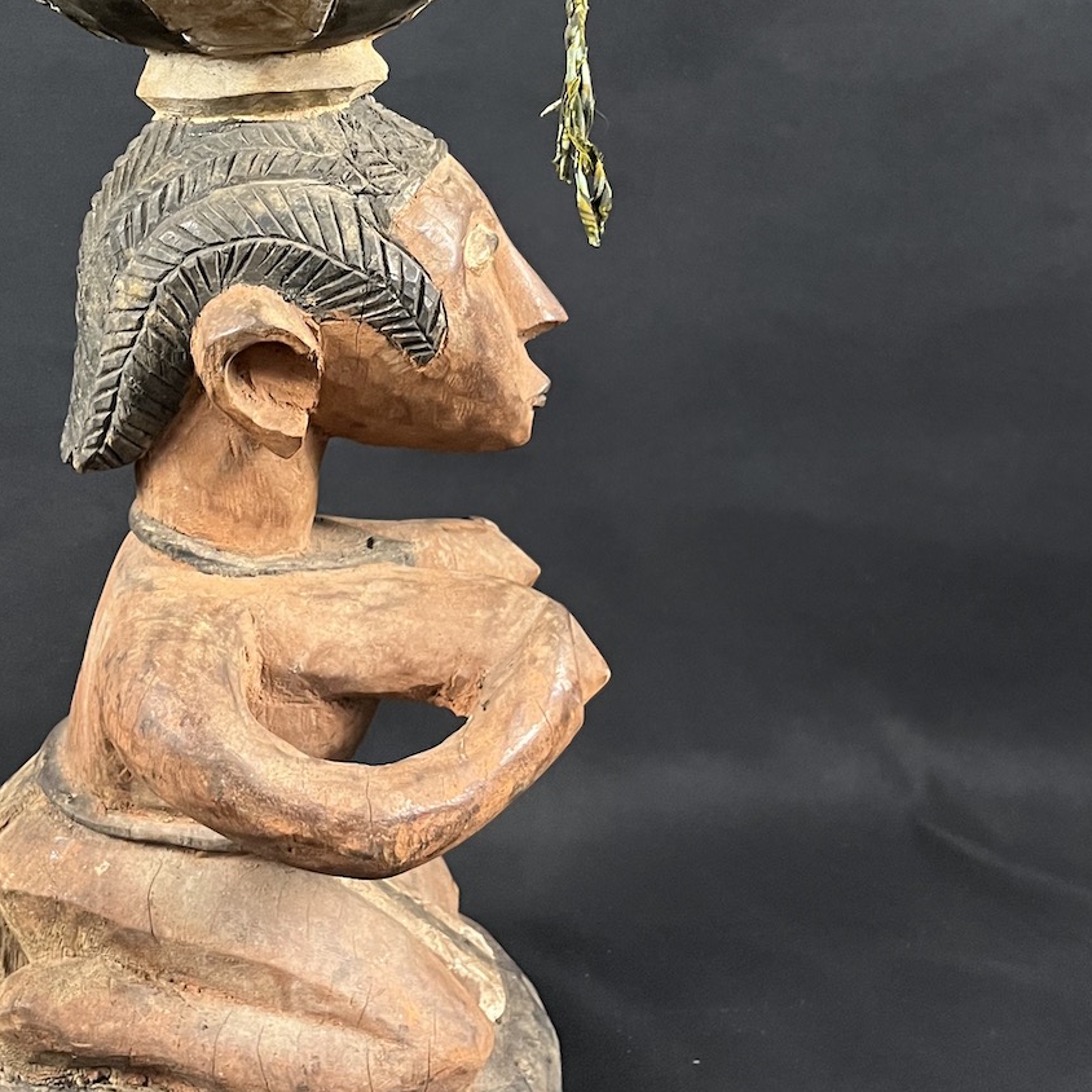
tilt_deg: -6.2
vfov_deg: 33.7
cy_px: 219
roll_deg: -0.3
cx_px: 256
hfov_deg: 33.9
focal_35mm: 49
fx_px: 1749
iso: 640
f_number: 1.6
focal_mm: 5.1
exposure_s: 1/40
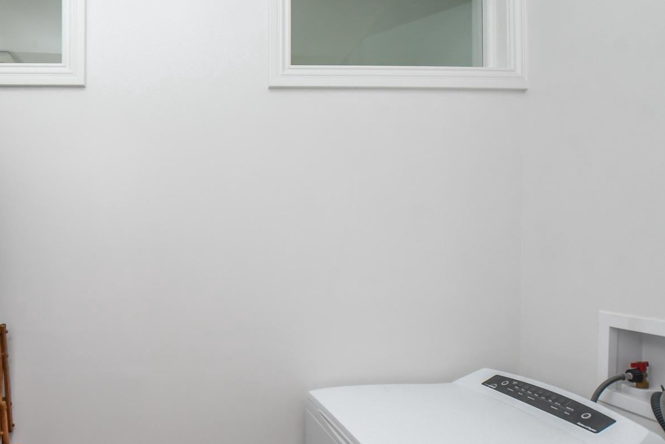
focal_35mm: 26
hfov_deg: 65.3
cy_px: 254
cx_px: 169
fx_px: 480
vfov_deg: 49.4
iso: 500
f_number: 7.1
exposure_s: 1/160
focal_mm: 10
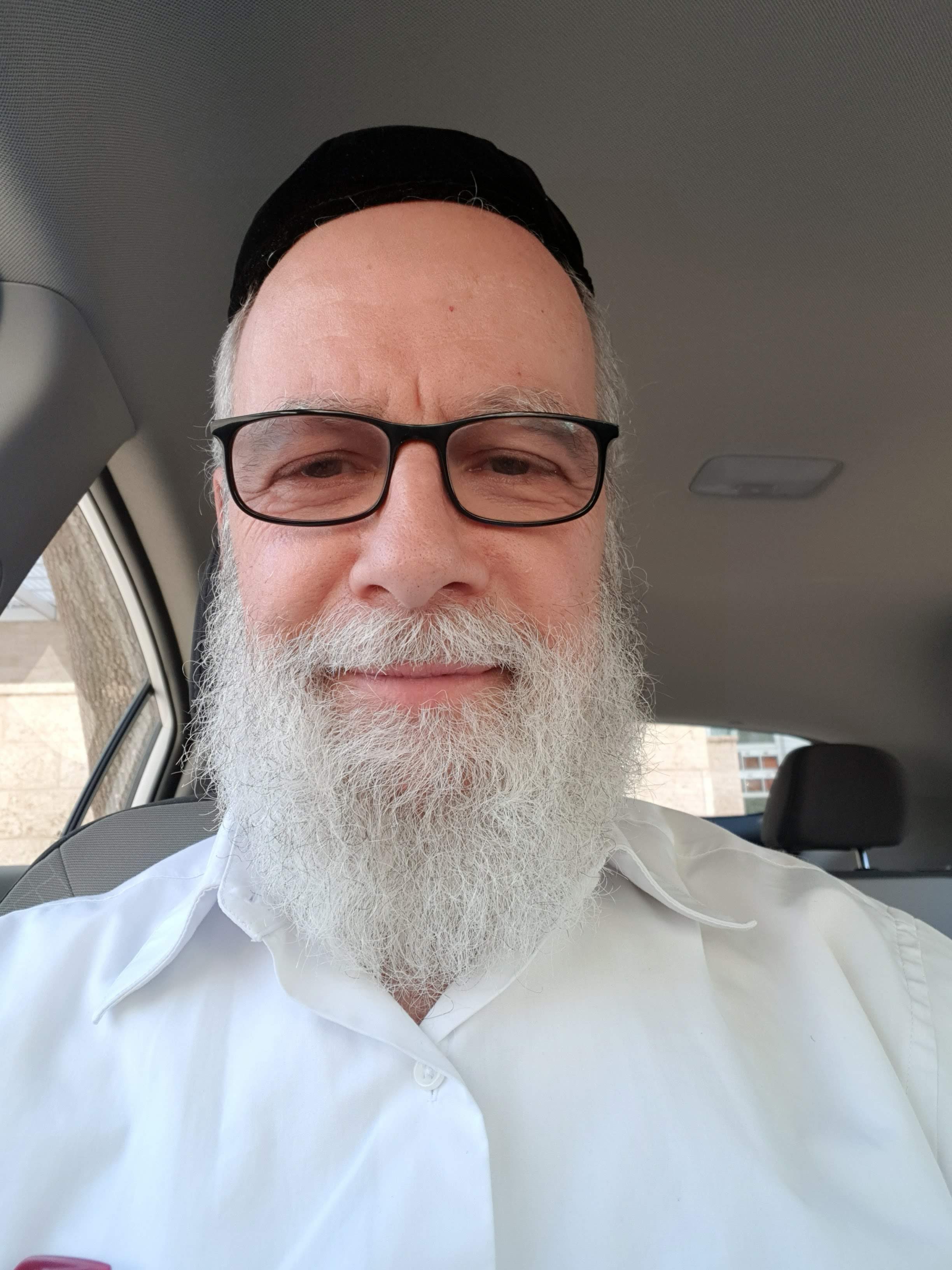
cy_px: 635
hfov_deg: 54.9
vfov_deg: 69.4
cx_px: 476
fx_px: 917
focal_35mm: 25
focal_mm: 2.95
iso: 40
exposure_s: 1/127
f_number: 1.7
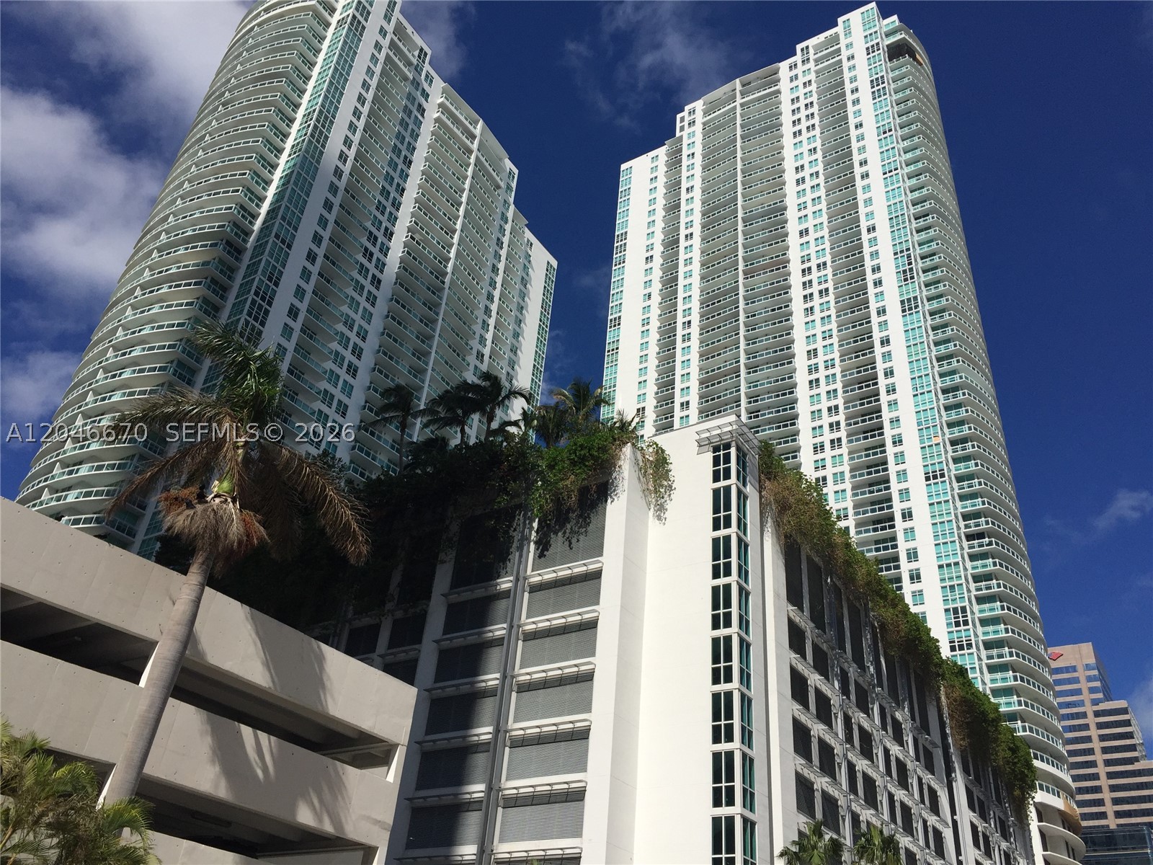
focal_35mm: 29
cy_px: 432
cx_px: 576
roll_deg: -6.6
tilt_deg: +27.2
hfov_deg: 61.7
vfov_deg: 48.2
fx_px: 966
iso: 32
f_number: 2.2
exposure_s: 1/4950
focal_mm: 4.15
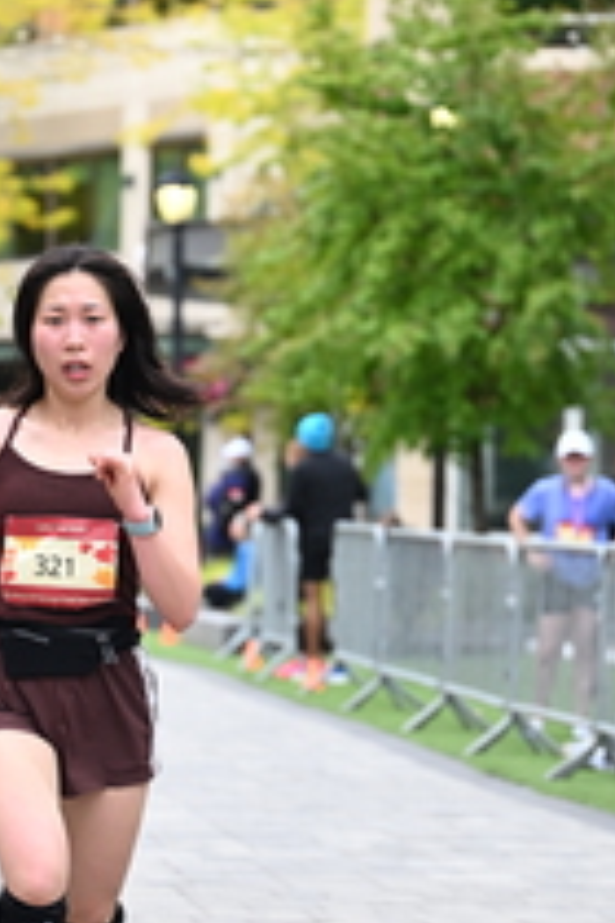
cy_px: 444
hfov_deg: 7.1
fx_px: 4971
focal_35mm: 194
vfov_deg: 10.6
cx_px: 165
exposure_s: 1/2000
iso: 640
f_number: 2.8
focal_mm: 74
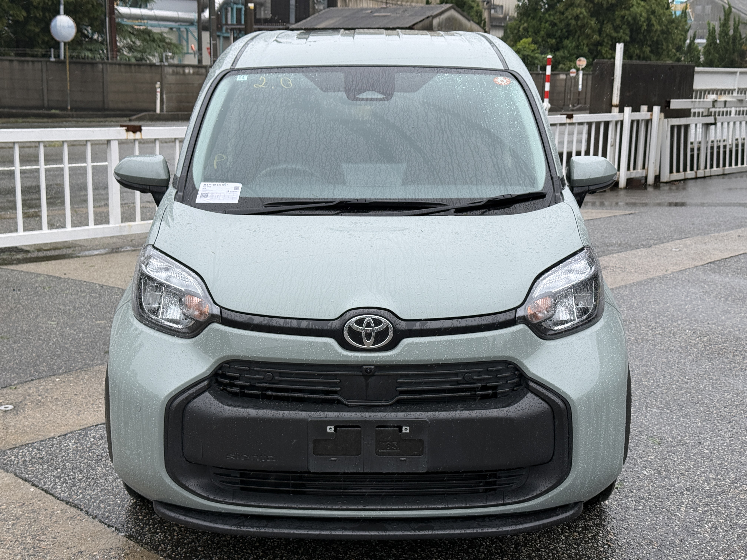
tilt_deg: -11.1
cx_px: 374
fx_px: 1036
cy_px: 280
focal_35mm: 48
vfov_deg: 30.3
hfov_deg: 39.7
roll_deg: -1.4
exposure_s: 1/794
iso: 64
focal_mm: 6.76
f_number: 1.78
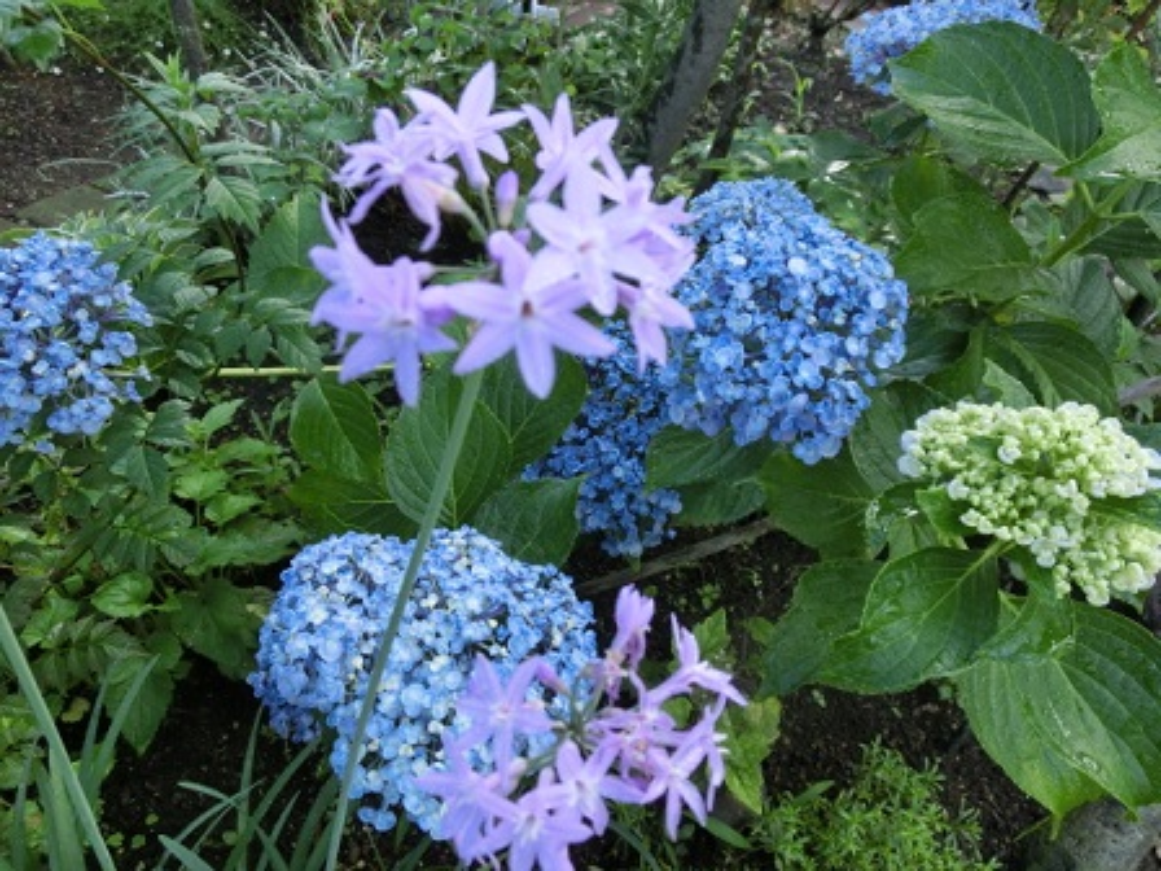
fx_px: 838
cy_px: 436
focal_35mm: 25
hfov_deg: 69.4
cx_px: 580
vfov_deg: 54.9
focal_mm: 4.4
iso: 160
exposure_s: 1/125
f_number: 3.3
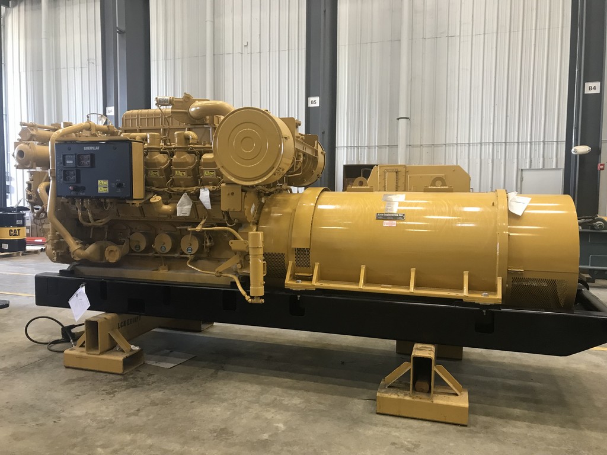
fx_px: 491
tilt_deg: -3.9
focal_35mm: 28
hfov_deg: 63.4
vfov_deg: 49.7
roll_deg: -0.3
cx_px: 304
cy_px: 228
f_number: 1.8
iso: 40
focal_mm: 3.99
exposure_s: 1/15
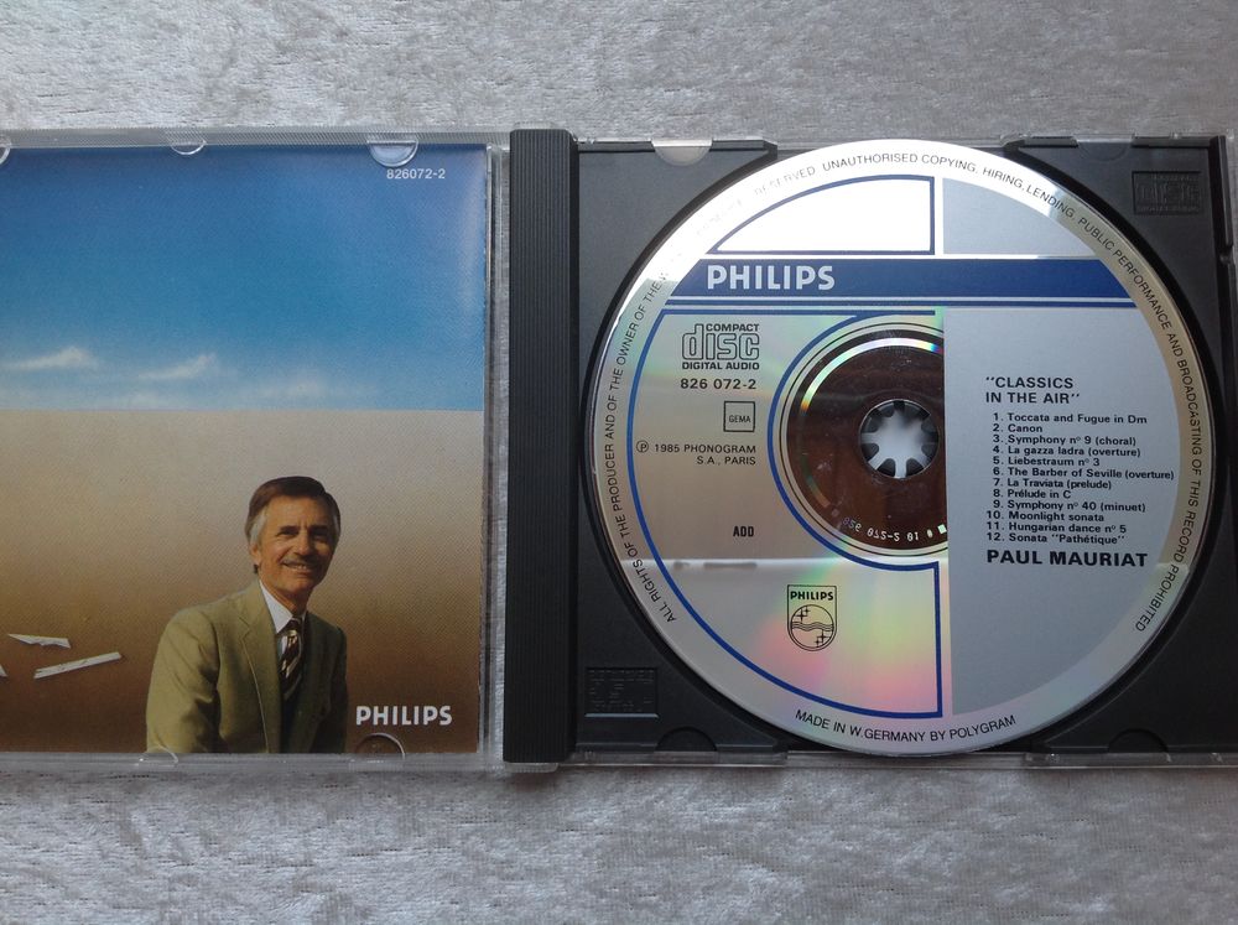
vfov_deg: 40.6
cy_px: 462
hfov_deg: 52.7
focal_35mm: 35
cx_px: 619
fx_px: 1250
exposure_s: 1/60
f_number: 2.4
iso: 50
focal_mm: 4.28
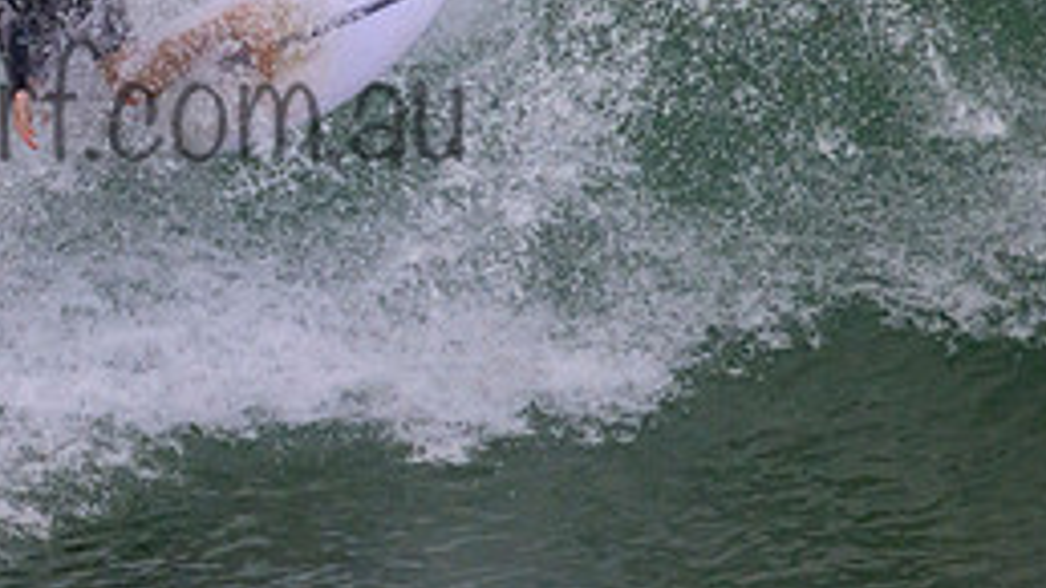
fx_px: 52160
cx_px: 36
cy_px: 67
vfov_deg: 0.6
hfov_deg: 1.1
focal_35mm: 1881
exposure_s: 1/2000
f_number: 11
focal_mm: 800
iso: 1800
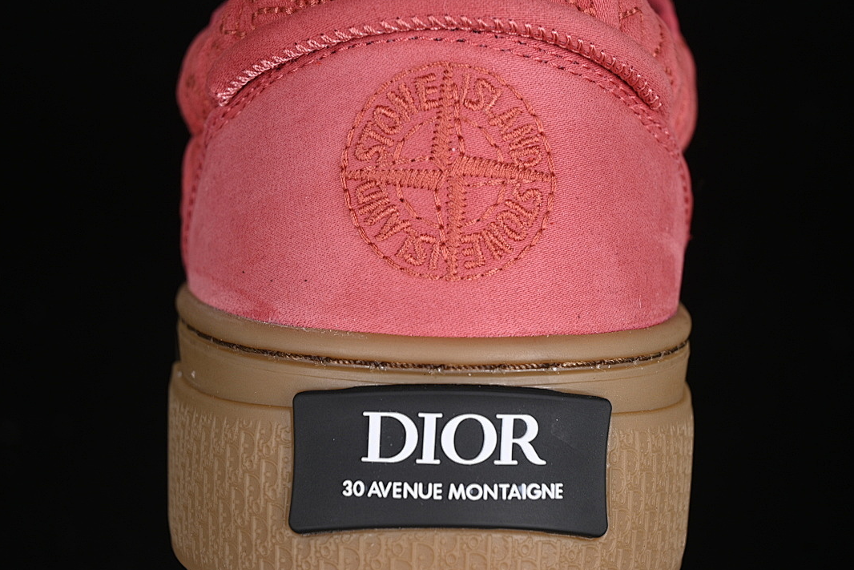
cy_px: 286
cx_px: 430
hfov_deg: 26.6
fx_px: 1803
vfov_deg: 18.0
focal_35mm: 76
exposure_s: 1/60
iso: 160
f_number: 7.1
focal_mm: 50
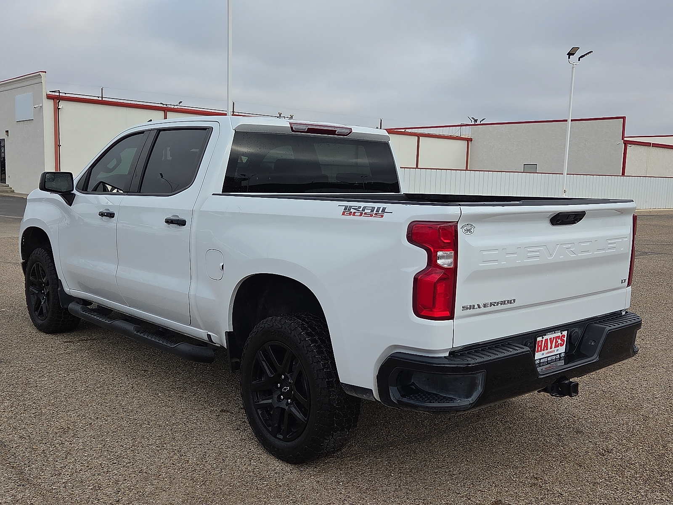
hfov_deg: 52.6
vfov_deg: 40.7
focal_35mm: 35
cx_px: 336
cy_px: 252
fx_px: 680
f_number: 1.8
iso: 76
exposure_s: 1/3333
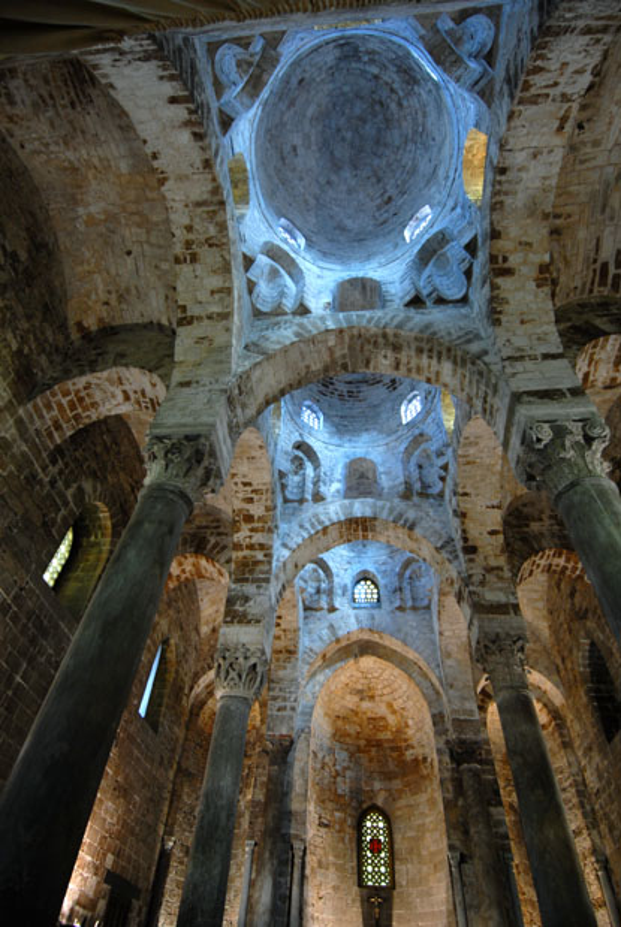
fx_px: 464
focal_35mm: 18
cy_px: 464
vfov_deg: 89.9
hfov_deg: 67.5
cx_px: 310
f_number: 4.5
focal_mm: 12
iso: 400
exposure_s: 1/15
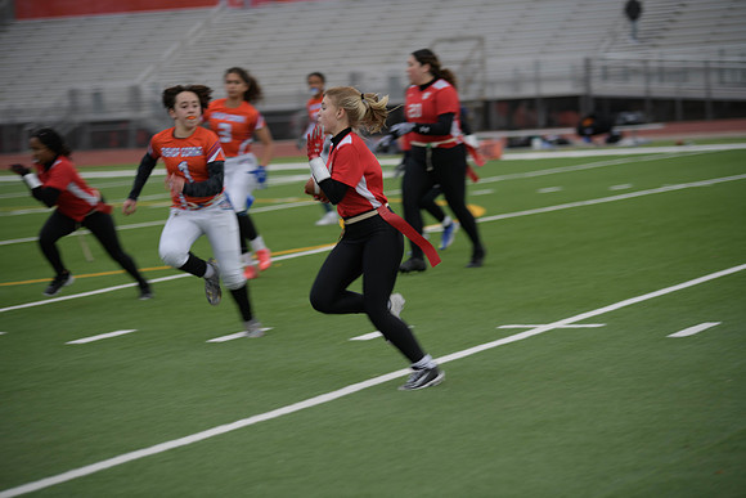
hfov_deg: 15.8
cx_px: 373
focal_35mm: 130
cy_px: 249
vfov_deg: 10.6
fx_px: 2694
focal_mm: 130
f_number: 2.8
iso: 220
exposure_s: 1/200
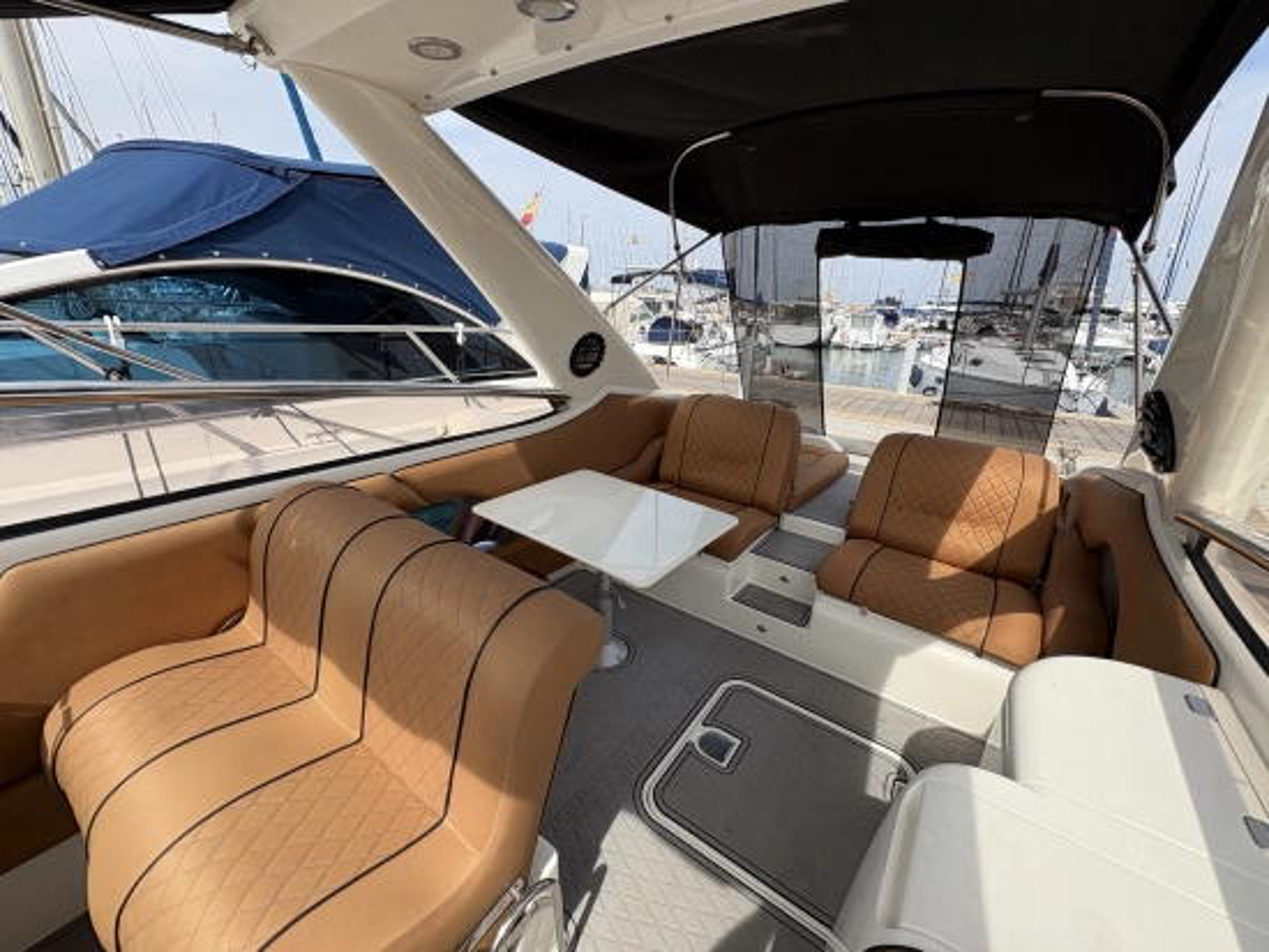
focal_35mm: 14
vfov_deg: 85.7
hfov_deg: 102.0
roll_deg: -1.2
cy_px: 476
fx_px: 513
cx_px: 634
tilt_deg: -18.3
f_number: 2.2
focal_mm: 2.22
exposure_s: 1/1256
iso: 50
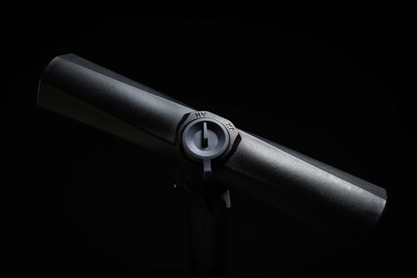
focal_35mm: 75
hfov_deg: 27.0
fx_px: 869
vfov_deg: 18.2
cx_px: 208
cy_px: 139
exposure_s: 3.2
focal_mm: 75
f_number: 8
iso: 50
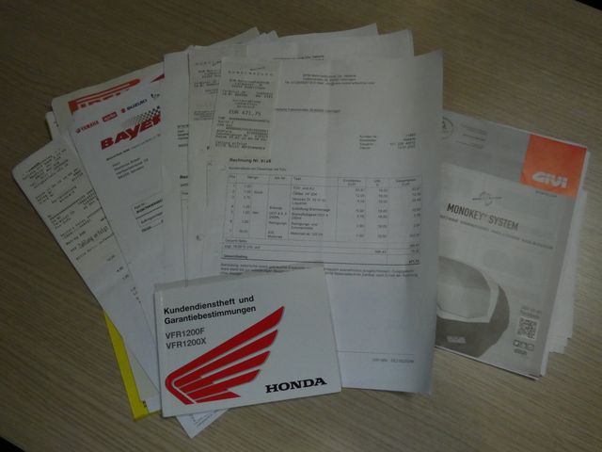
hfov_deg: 56.8
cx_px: 301
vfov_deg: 44.2
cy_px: 226
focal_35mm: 32
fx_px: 557
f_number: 3.4
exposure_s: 1/500
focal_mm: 5.8
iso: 800
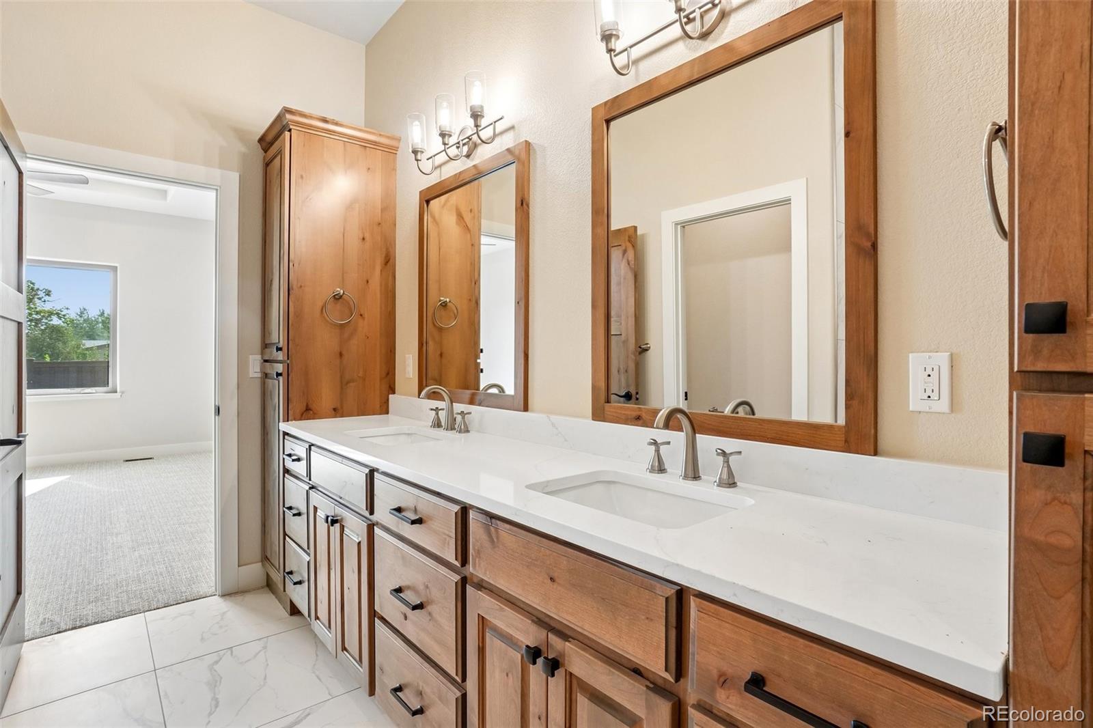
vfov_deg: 72.0
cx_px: 546
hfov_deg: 95.0
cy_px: 364
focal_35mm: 16
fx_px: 501
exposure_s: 1/25
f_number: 8
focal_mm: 11
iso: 320
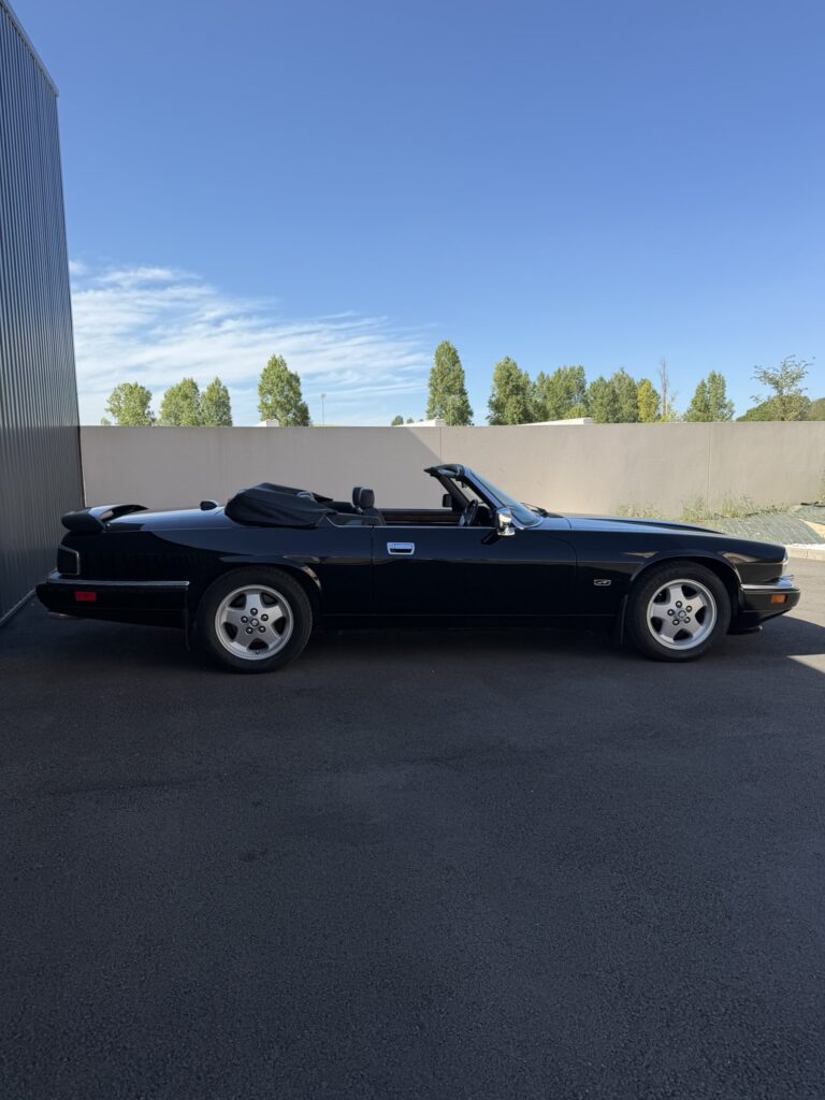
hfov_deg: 56.8
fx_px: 763
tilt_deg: -7.3
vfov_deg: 71.6
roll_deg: +0.4
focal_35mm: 24
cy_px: 550
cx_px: 412
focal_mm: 6.76
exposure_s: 1/3021
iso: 80
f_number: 1.78
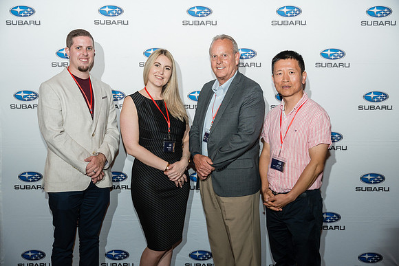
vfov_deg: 33.3
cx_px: 200
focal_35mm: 40
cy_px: 133
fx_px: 445
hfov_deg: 48.3
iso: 640
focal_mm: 39.4
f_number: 2.8
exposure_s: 1/250
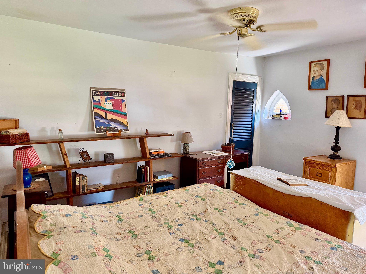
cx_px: 183
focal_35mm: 24
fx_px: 254
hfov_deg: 71.6
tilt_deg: -6.4
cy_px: 137
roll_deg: -1.7
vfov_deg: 56.8
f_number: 1.78
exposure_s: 1/60
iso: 500
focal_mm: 6.76
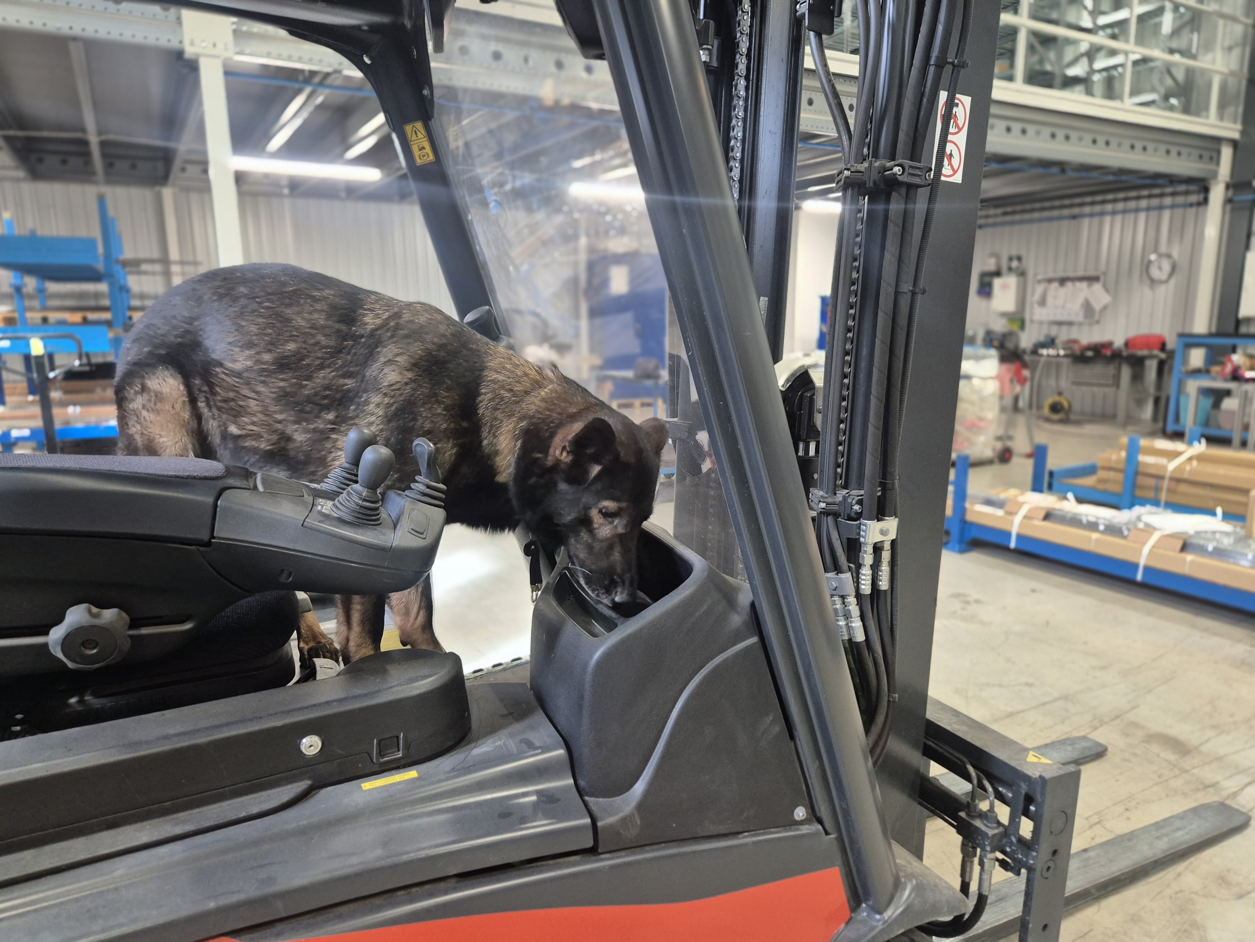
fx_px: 834
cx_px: 628
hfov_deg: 73.9
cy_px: 471
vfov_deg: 58.9
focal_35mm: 23
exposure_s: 1/100
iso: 640
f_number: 1.8
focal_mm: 5.4
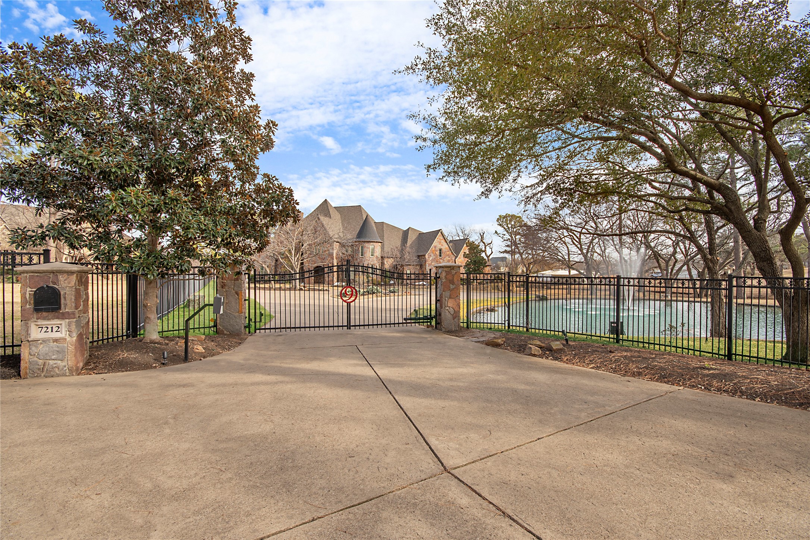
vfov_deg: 77.3
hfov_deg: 100.4
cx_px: 405
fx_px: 337
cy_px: 270
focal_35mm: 15
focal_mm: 10
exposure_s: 1/100
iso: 100
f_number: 11
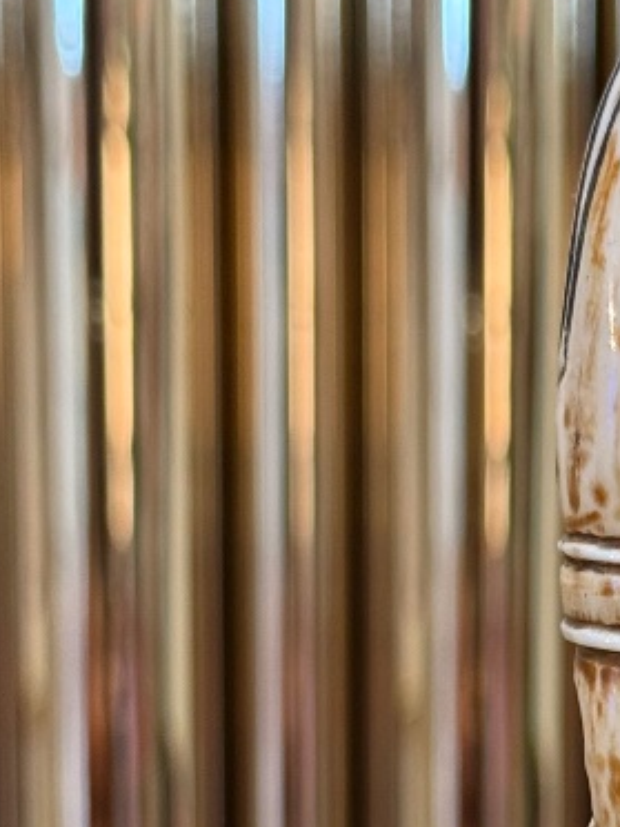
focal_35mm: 155
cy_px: 978
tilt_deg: -7.7
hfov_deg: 9.4
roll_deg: -1.8
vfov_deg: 12.5
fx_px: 3702
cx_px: 787
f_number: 1.78
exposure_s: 1/50
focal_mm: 6.76
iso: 160
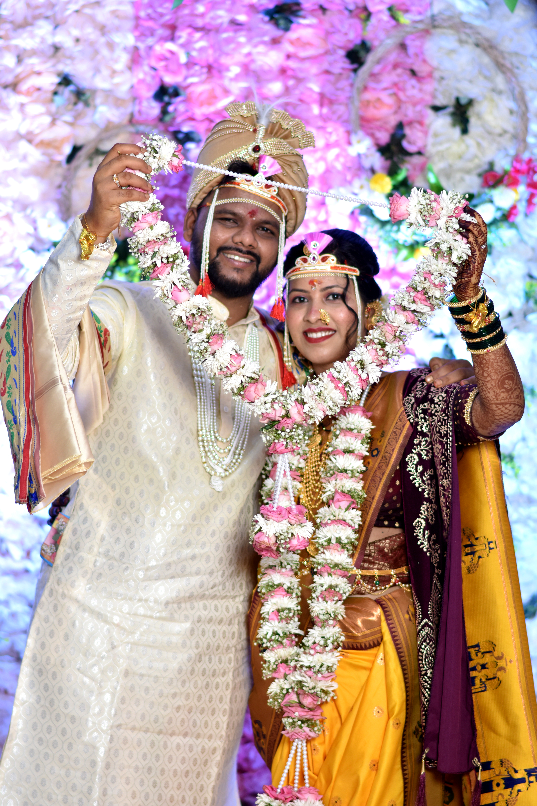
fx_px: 2853
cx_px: 268
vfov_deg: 16.1
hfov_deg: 10.8
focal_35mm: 128
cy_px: 403
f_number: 2.2
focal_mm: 85
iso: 320
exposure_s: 1/200
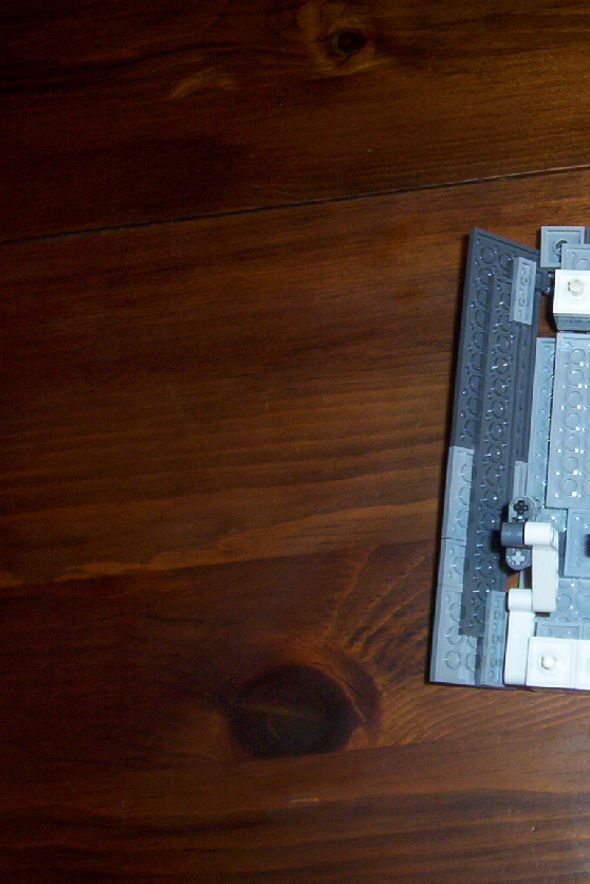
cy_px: 420
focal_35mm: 53
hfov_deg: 24.4
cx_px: 590
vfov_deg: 37.5
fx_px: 1302
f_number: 2.76
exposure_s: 1/30
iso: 140
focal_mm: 5.54
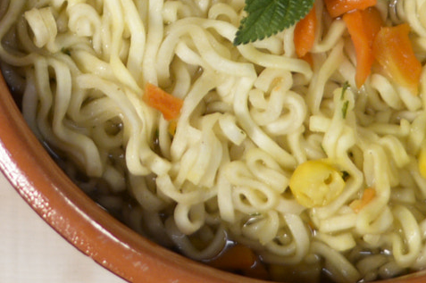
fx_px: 3806
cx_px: 86
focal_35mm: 322
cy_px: -151
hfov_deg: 6.4
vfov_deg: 4.2
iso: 200
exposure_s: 1/200
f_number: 1.8
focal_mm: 50
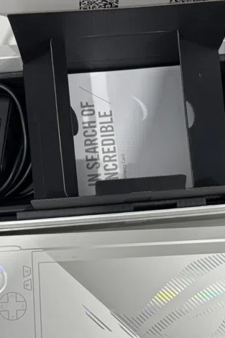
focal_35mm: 34
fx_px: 319
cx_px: 117
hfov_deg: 38.8
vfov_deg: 55.8
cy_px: 170
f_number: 1.78
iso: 320
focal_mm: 6.76
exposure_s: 1/50
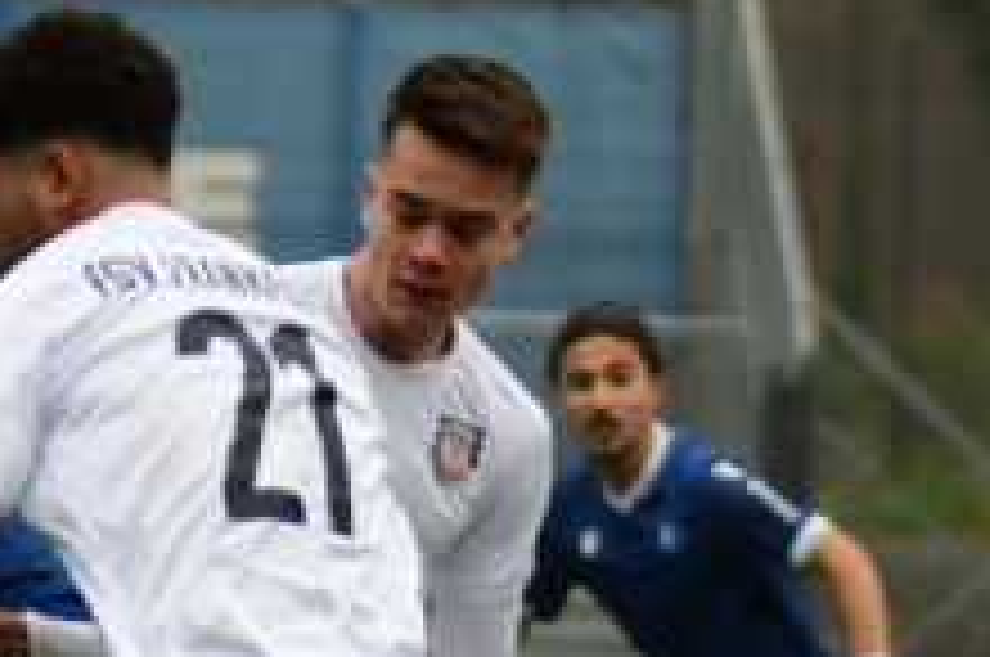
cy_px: 601
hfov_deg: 3.2
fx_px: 17986
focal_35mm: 655
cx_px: -9
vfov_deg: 2.1
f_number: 2.8
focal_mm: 120
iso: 560
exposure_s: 1/1600
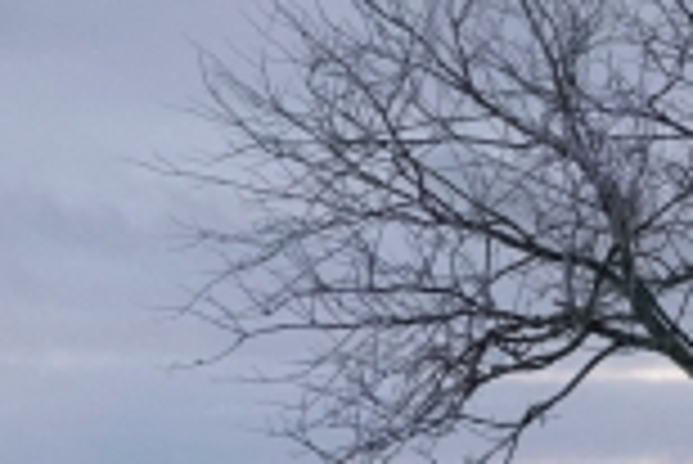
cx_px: -698
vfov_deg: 2.9
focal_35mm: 472
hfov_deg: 4.3
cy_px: 306
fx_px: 9094
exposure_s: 1/250
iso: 1600
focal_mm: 29.69
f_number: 11
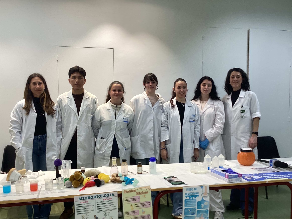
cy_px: 118
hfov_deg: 53.9
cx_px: 134
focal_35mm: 34
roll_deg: -1.6
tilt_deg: -6.5
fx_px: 287
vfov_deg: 41.8
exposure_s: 1/50
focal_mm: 3.3
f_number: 2.4
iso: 64
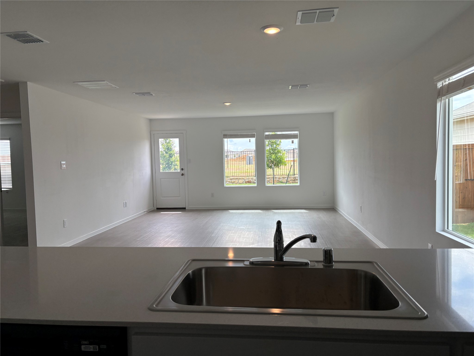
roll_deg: +1.6
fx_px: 356
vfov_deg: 53.1
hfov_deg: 67.3
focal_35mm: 26
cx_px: 237
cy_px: 178
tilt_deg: -2.6
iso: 50
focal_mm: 5.96
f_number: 1.6
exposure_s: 1/611
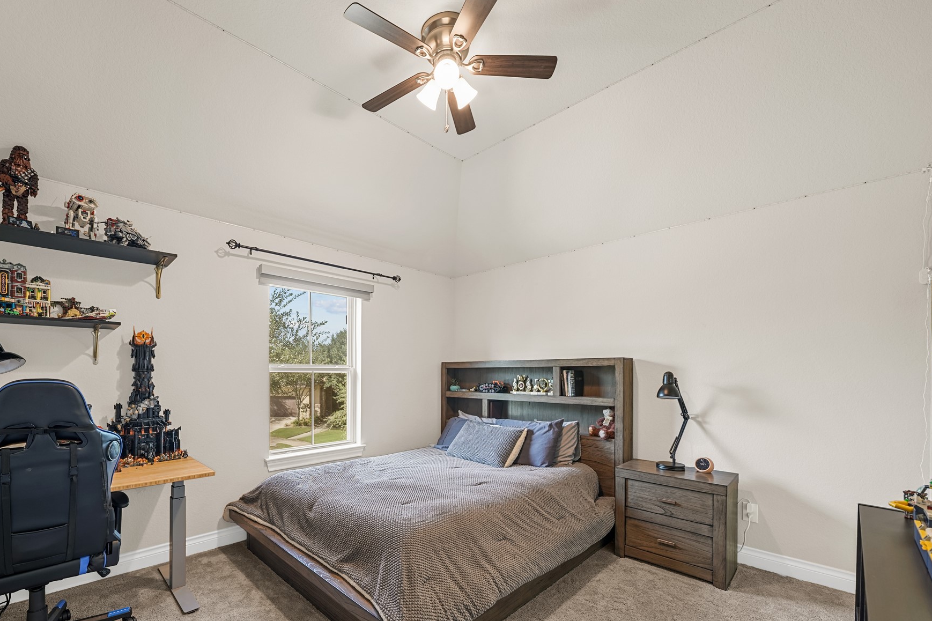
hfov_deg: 100.1
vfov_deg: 76.4
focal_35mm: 15
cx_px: 421
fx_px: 388
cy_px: 375
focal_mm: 12
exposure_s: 1.3
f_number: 6.3
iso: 250
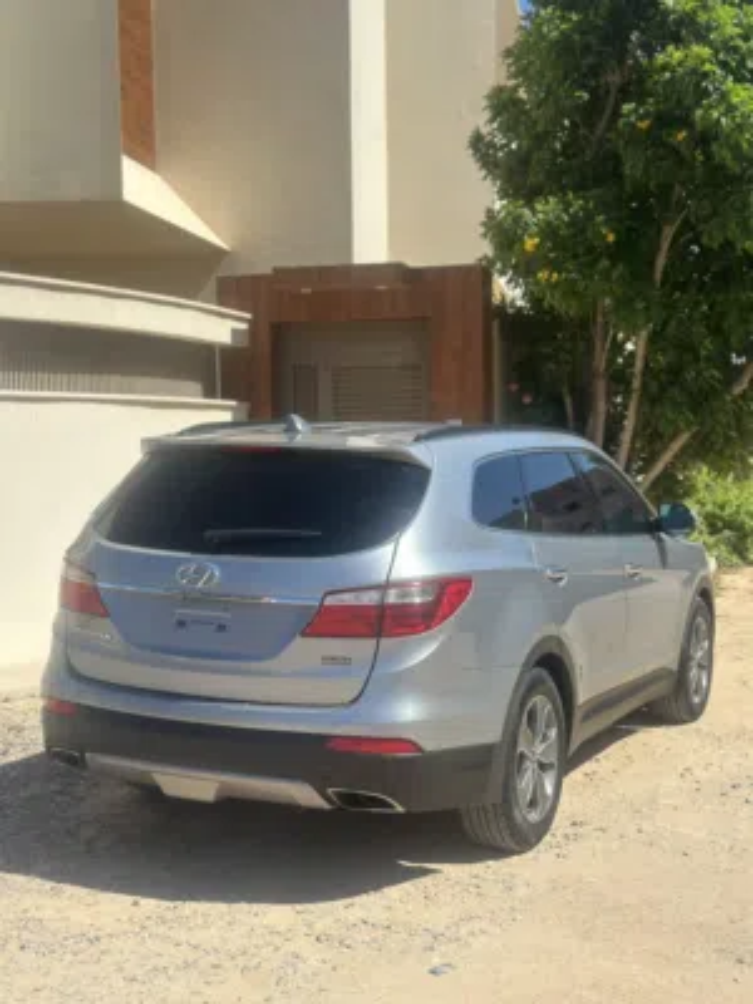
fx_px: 1392
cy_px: 502
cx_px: 376
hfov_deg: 30.3
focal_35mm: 48
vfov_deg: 39.7
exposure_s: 1/5882
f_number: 1.78
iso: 100
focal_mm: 6.86
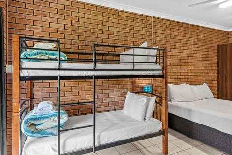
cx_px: 116
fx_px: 142
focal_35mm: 22
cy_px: 78
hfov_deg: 78.6
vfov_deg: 57.2
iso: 400
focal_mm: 22
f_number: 9
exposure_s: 1/2
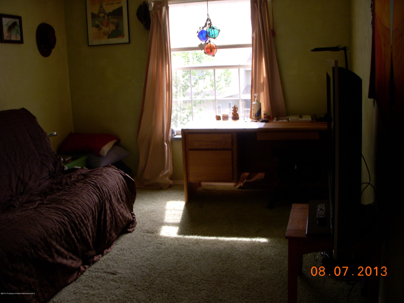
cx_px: 202
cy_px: 152
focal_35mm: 38
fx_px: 443
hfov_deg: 49.0
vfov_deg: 37.7
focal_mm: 6.3
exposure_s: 1/30
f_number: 3.3
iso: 100
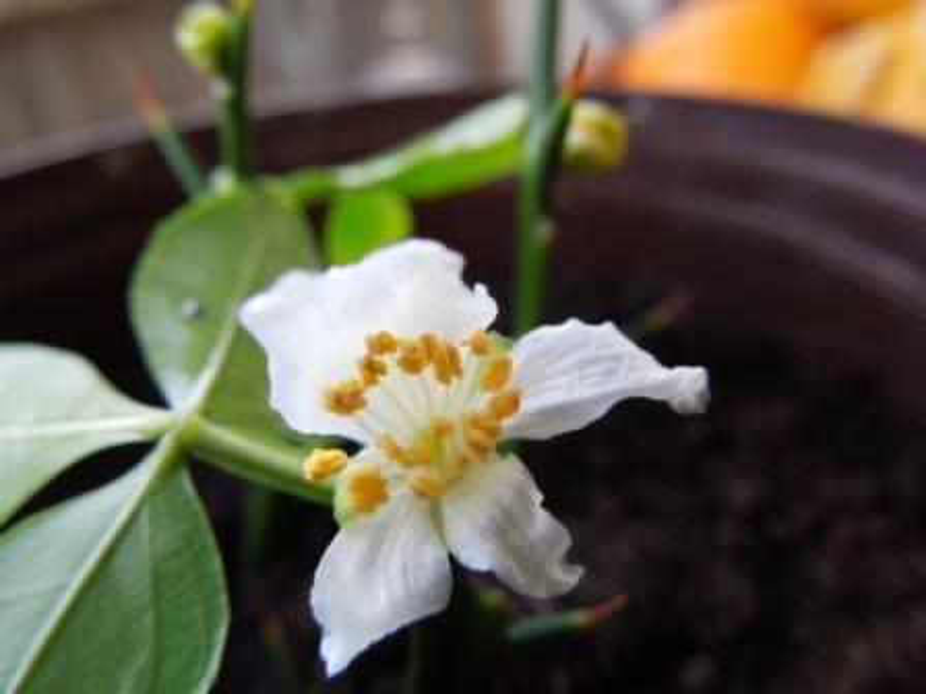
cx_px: 463
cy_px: 347
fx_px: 669
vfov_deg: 54.9
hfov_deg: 69.4
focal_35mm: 25
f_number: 3.3
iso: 110
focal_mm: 4.5
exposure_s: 1/30
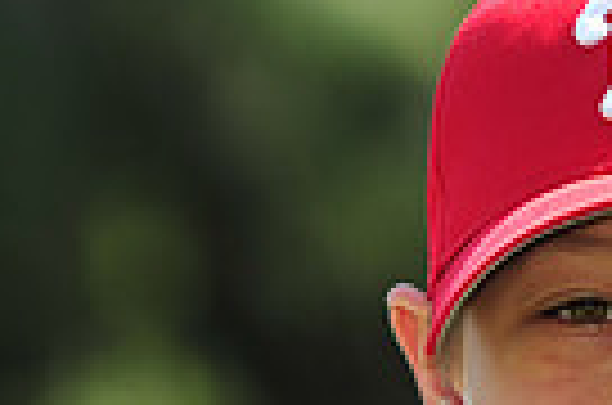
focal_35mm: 854
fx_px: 14484
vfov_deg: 1.6
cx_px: 819
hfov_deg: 2.4
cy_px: 603
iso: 200
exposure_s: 1/400
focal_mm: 200
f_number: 5.6
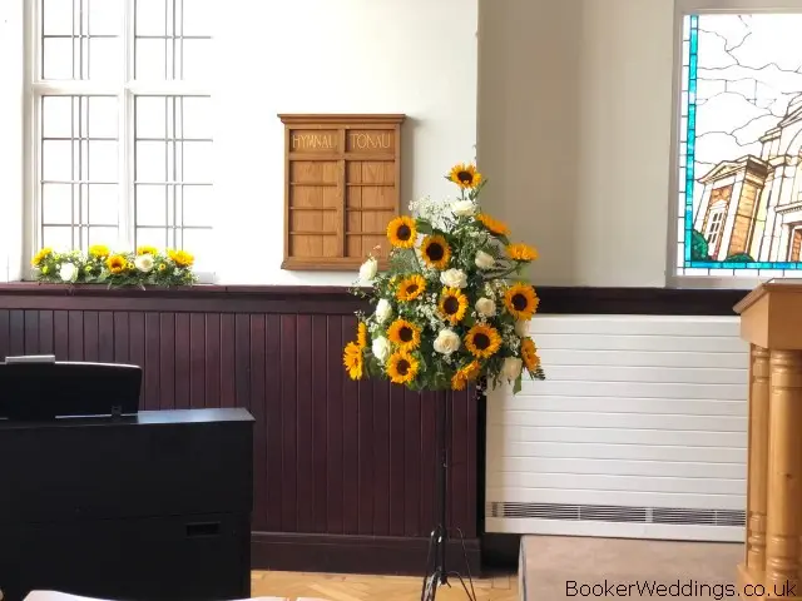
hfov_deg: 36.8
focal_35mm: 52
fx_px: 1205
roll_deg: -0.2
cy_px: 300
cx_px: 401
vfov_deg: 28.0
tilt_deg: -3.1
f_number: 2.4
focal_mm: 6
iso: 100
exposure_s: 1/40
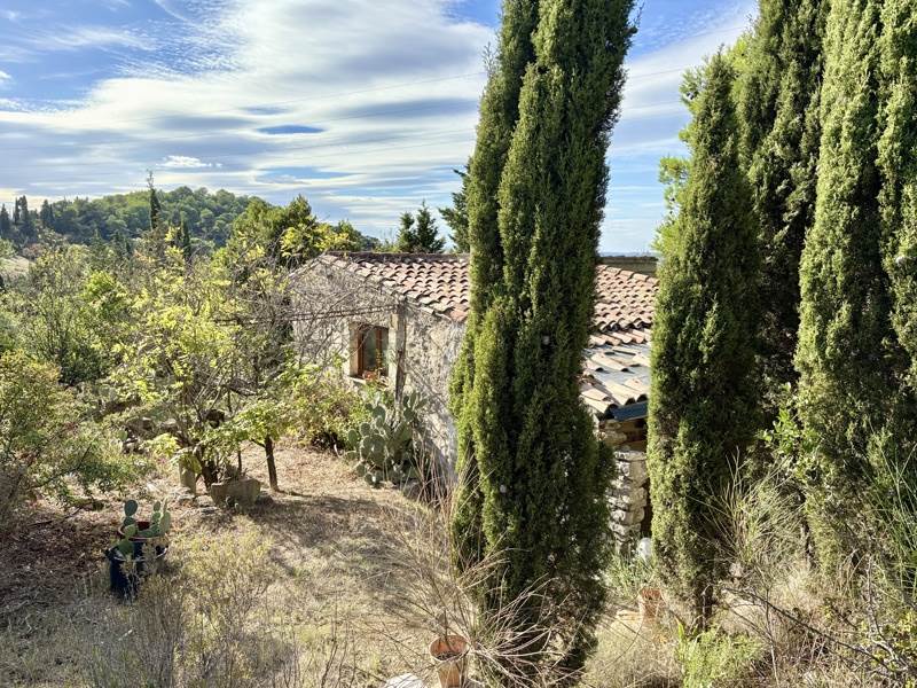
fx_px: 689
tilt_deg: -7.7
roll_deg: -1.4
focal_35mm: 26
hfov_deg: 67.3
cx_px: 458
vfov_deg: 53.1
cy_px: 344
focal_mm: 5.96
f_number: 1.6
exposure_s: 1/2364
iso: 64
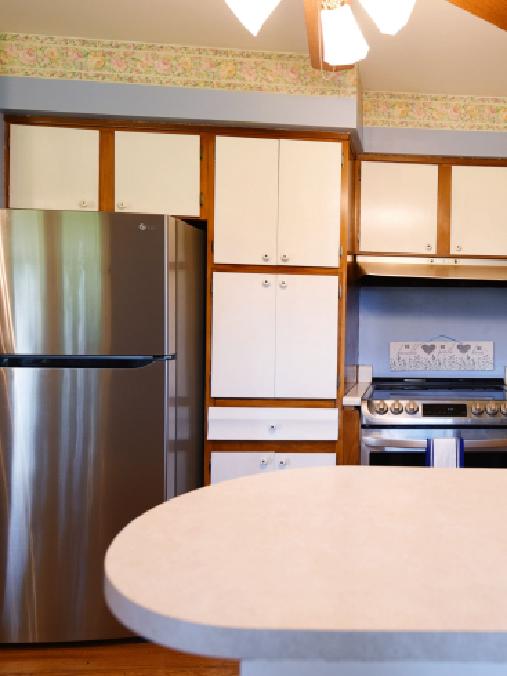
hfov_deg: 50.7
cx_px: 421
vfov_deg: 69.4
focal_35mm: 25
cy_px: 337
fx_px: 489
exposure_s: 1/160
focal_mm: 17
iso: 640
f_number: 2.8
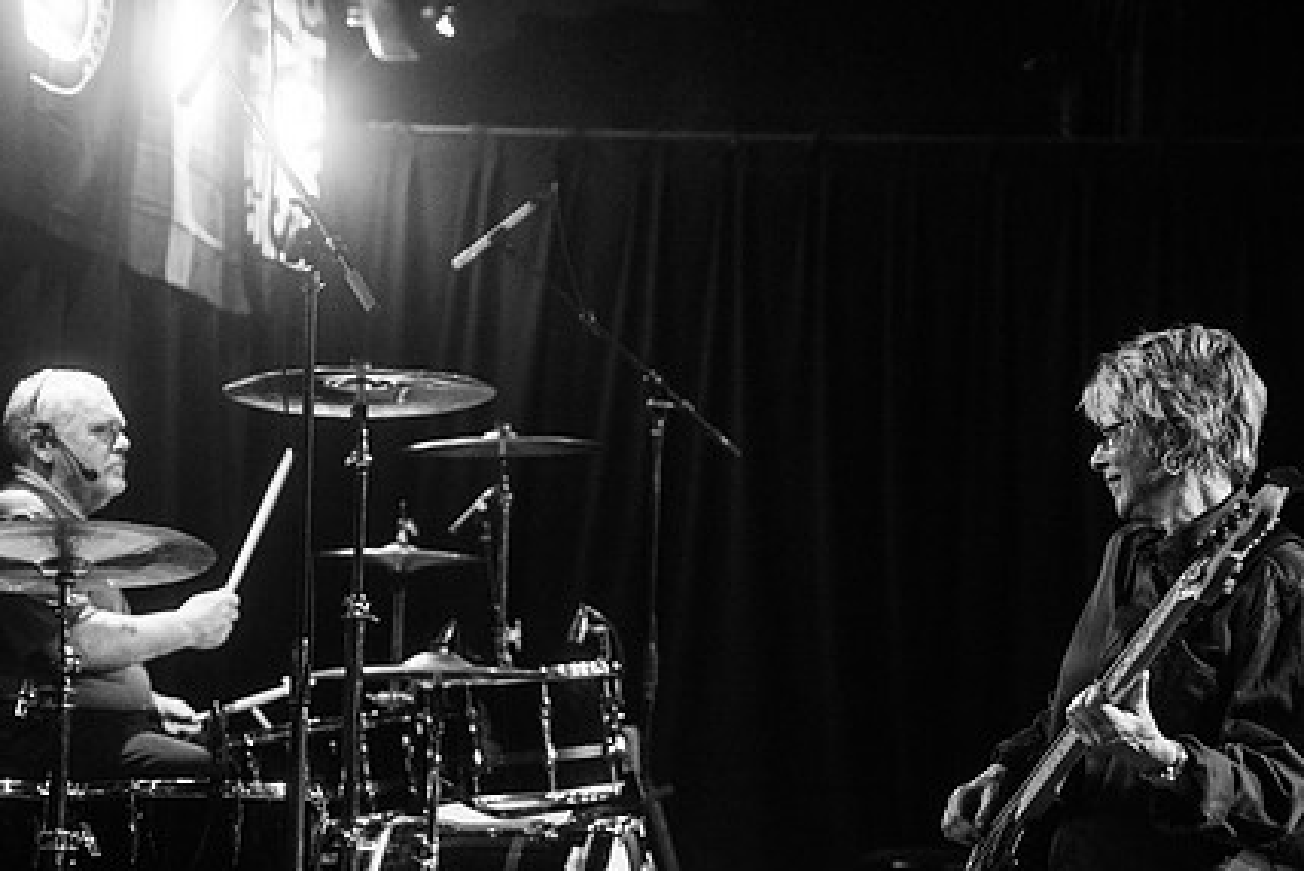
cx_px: 762
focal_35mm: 65
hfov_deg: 30.9
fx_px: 2356
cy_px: 562
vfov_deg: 20.9
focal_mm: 48
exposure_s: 1/160
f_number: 3.2
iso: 2000
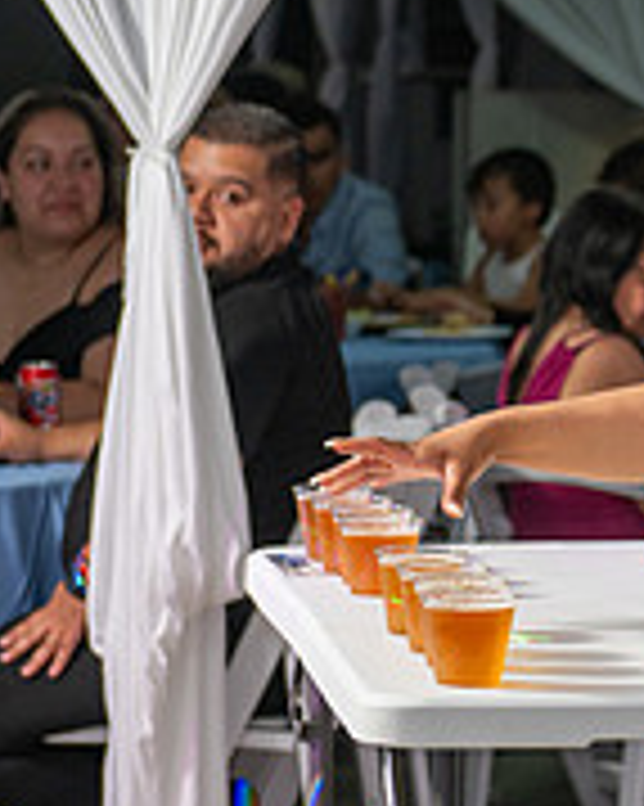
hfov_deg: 7.9
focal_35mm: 189
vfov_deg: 10.2
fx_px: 4507
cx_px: 1117
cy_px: 259
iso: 250
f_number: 3.5
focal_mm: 62
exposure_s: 1/125
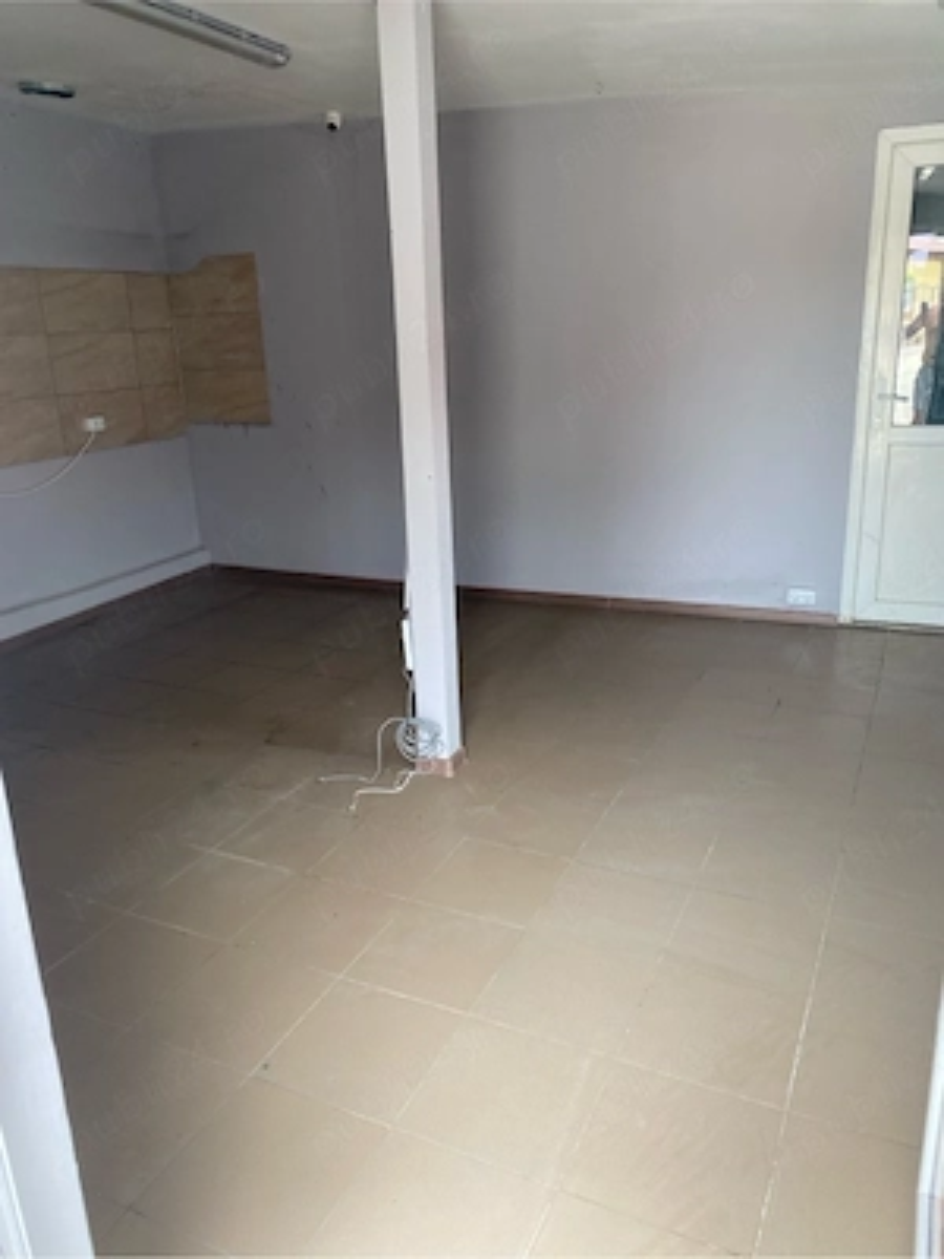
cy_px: 630
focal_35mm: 26
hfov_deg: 53.1
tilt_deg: -17.2
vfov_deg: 67.3
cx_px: 472
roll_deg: +2.4
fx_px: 945
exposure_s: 1/121
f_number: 1.8
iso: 100
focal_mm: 4.25
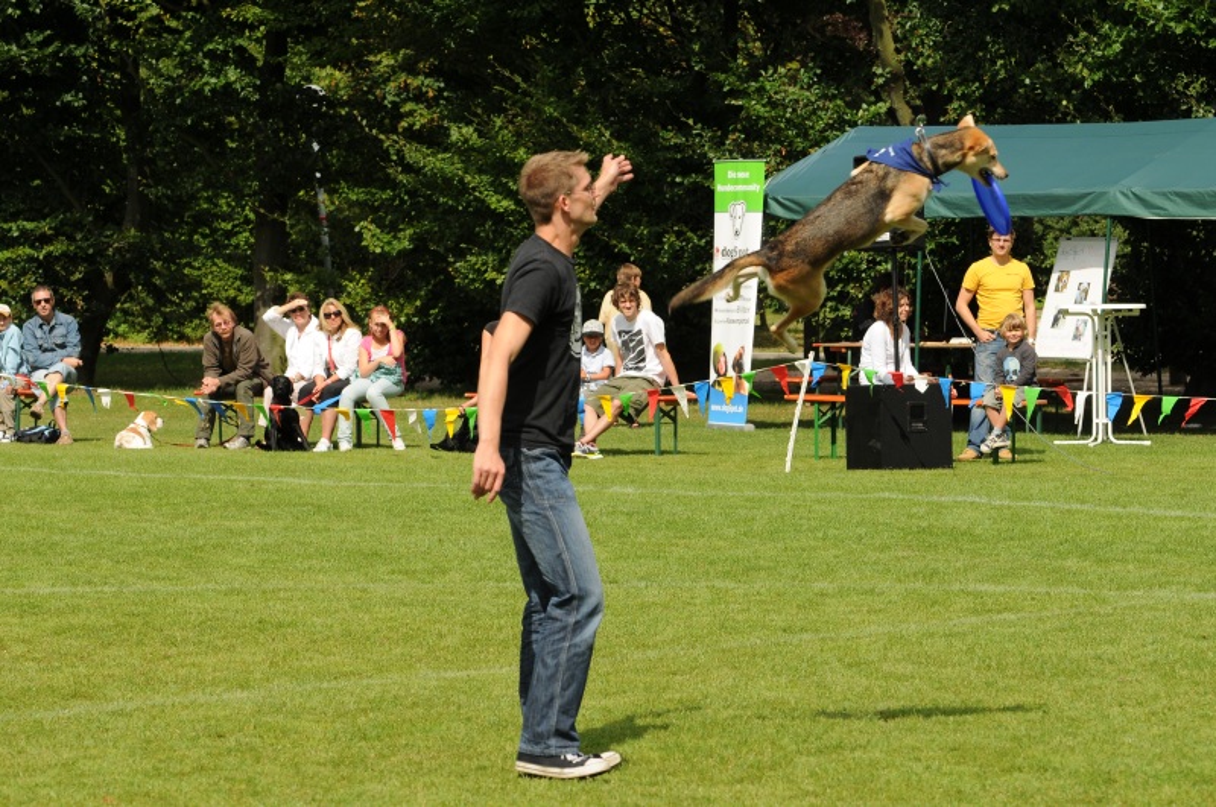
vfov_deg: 8.9
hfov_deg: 13.4
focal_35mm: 153
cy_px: 404
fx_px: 5161
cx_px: 608
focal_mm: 102
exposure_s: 1/640
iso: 200
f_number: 7.1
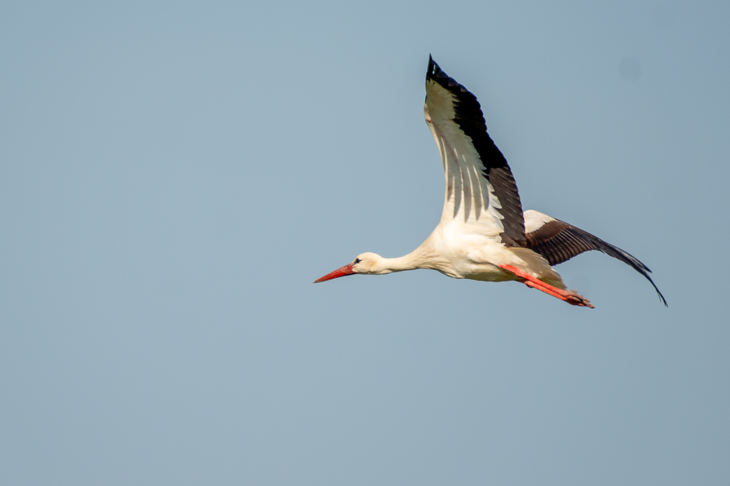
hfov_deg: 2.8
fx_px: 15206
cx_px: 365
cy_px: 243
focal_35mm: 750
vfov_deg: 1.8
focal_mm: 500
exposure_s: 1/2000
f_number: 5.6
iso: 250
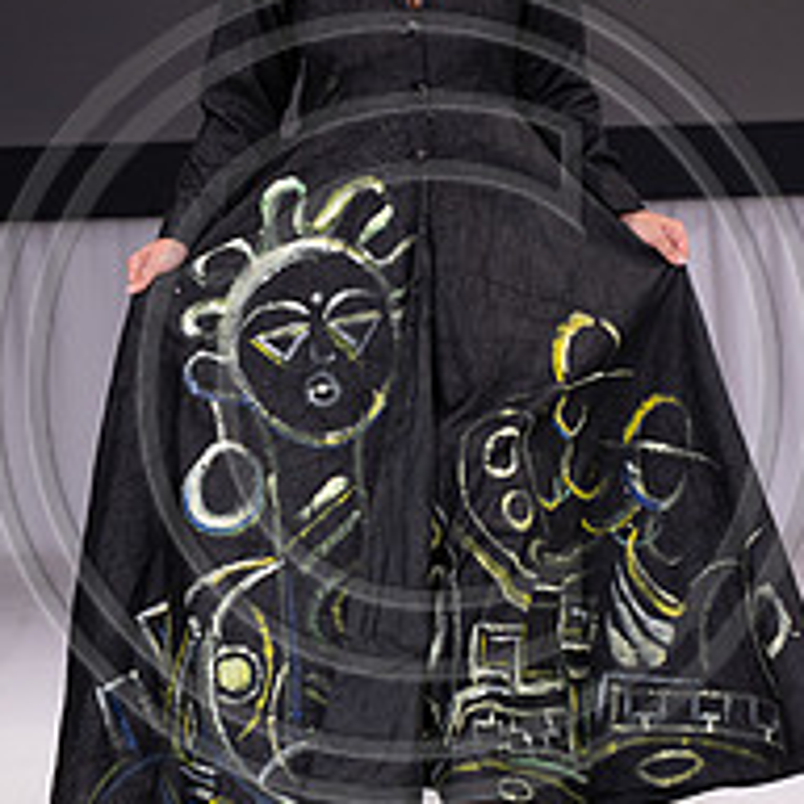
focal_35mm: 269
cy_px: 381
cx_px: 404
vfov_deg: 6.5
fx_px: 7069
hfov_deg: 6.5
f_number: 5.6
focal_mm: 135
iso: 2000
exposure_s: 1/400
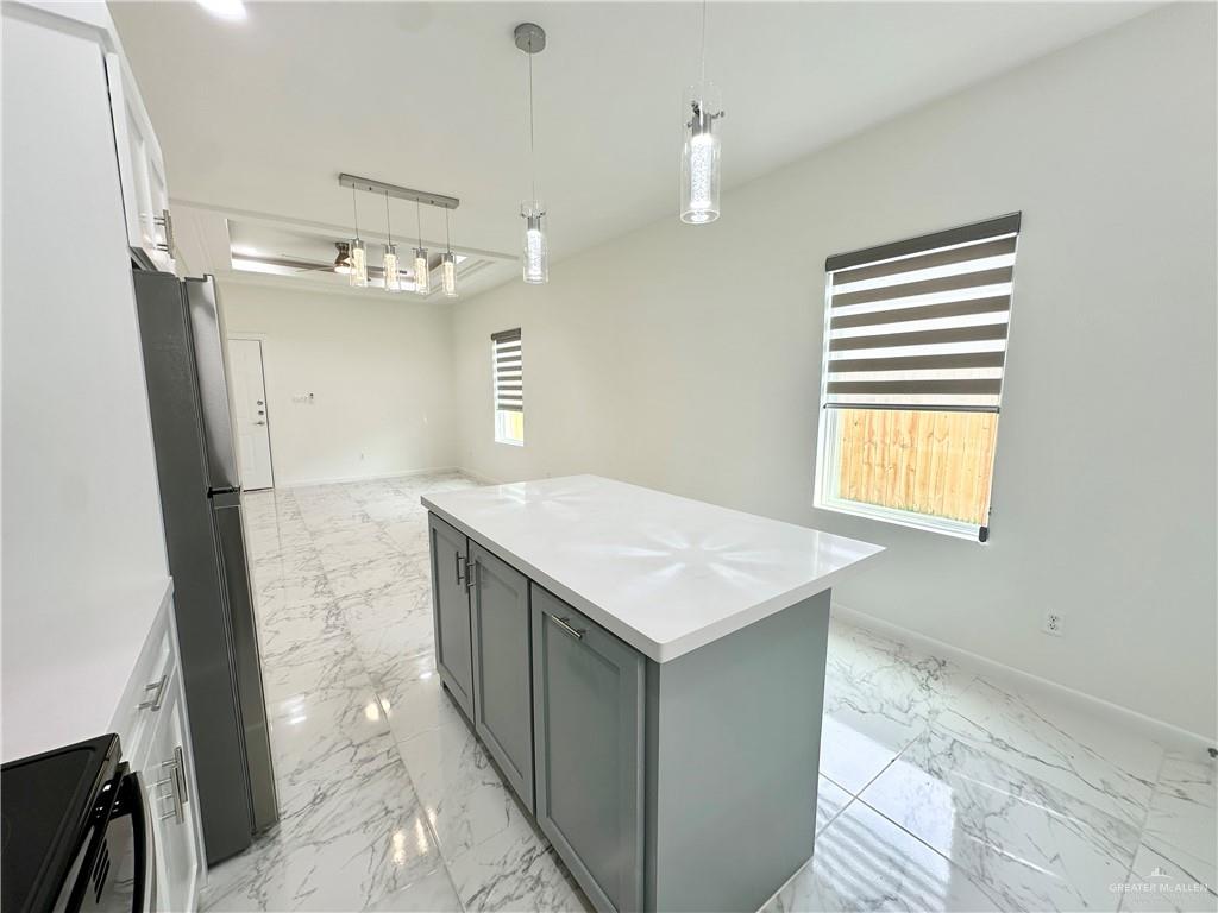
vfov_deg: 85.7
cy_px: 456
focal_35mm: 14
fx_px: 493
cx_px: 609
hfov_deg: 102.1
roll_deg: -0.1
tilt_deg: -7.4
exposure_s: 1/140
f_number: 2.2
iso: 40
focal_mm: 2.22
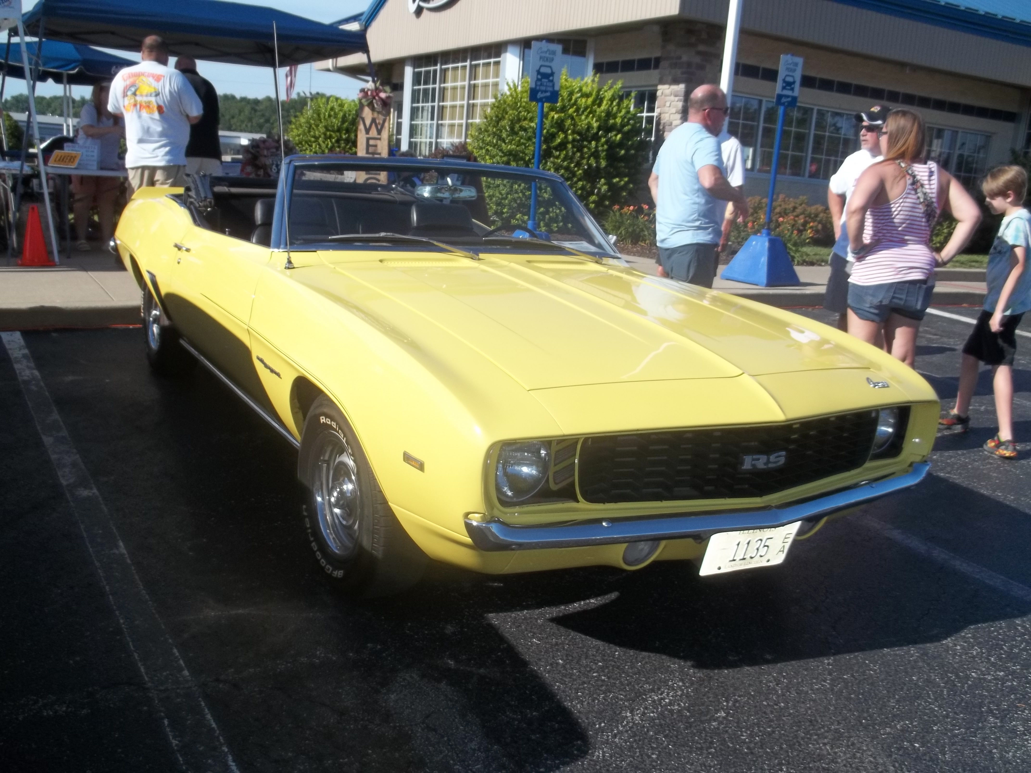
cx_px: 516
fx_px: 983
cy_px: 386
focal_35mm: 33
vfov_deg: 42.9
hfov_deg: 55.4
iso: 64
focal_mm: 5.9
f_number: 3.3
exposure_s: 1/1000
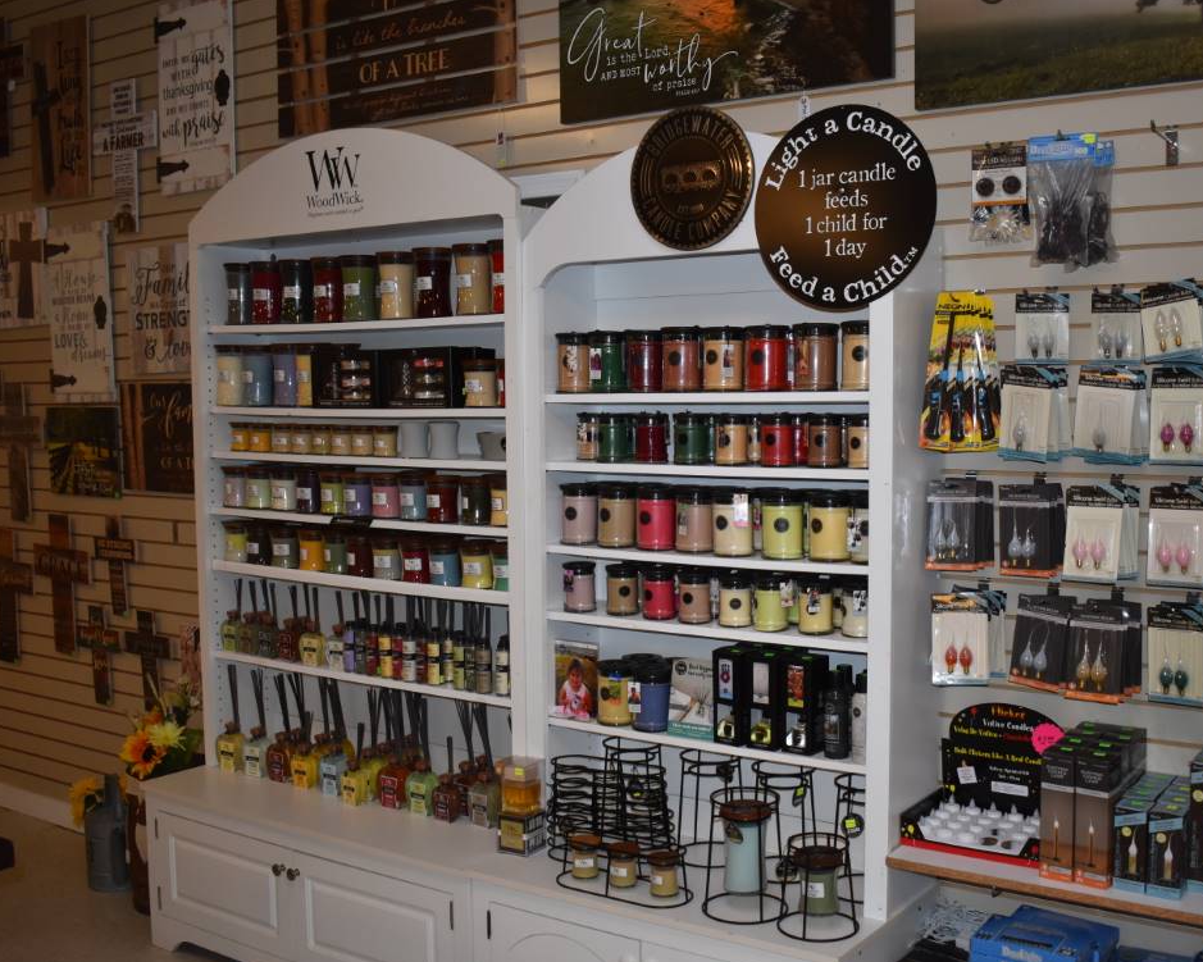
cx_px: 689
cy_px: 488
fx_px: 1353
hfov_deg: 47.8
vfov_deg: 39.2
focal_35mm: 38
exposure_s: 1/160
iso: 800
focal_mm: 22
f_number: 3.8
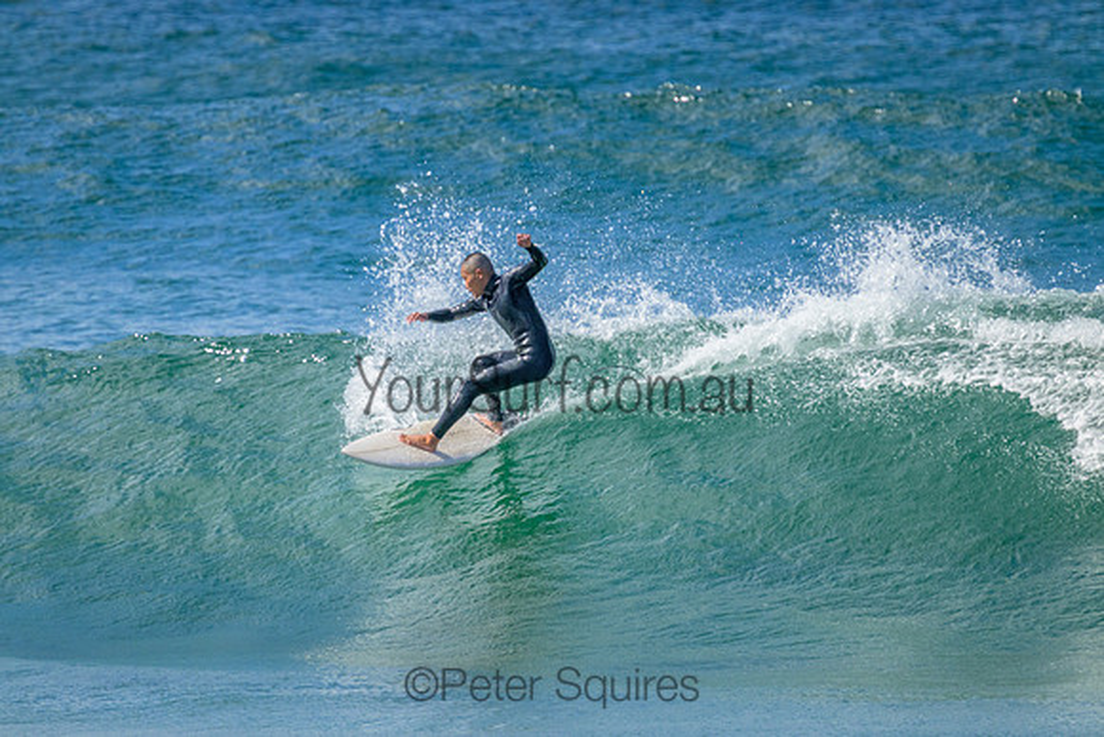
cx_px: 552
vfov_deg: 1.7
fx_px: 24538
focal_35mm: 800
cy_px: 368
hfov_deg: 2.6
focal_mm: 800
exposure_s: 1/1600
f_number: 11
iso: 2200
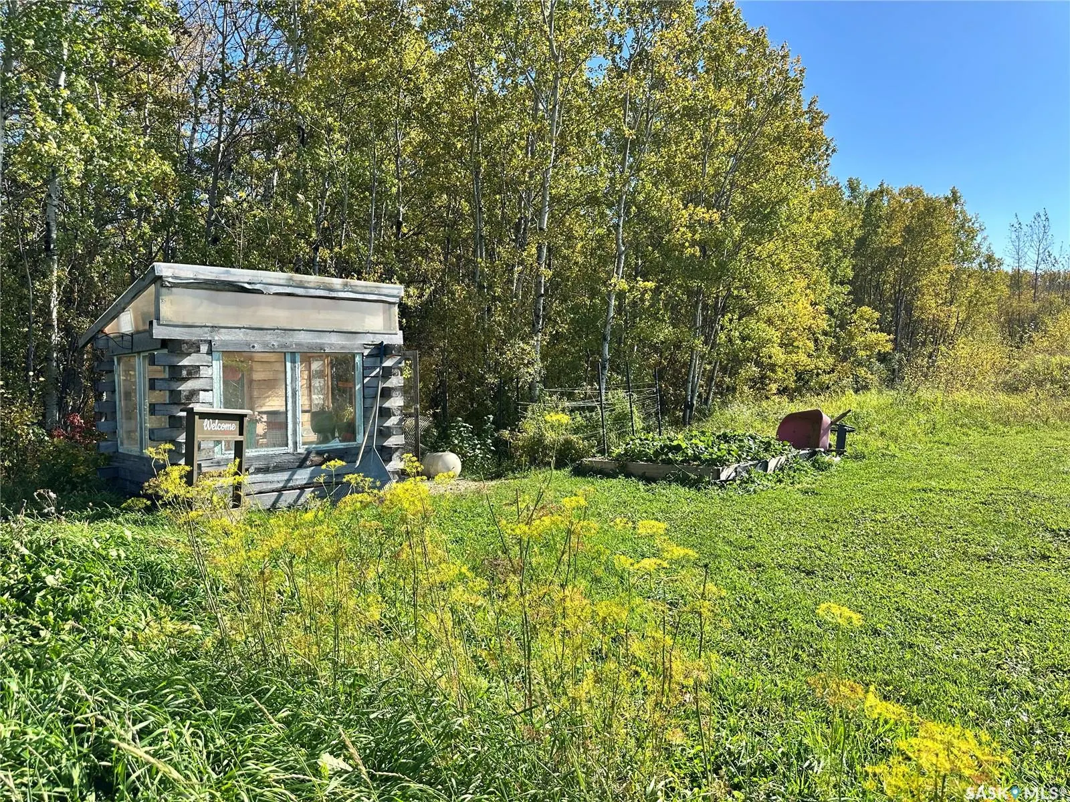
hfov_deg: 71.6
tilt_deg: -0.5
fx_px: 742
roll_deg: +2.1
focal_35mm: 24
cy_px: 401
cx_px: 535
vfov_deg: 56.8
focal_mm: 6.86
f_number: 1.78
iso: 80
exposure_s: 1/2252
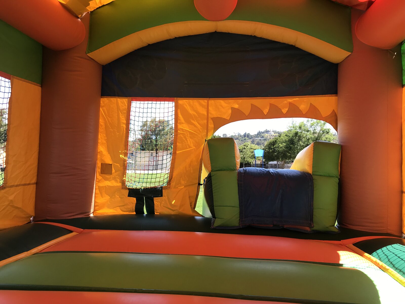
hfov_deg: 63.4
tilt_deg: +4.8
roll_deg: -0.4
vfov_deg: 49.7
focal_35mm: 28
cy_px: 152
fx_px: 328
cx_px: 202
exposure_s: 1/451
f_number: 1.8
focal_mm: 3.99
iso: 20
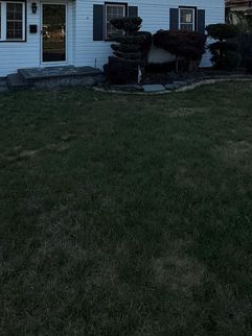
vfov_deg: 53.6
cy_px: 31
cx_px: 105
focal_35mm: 29
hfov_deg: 48.0
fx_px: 282
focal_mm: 2.22
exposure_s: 1/1534
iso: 50
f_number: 2.2
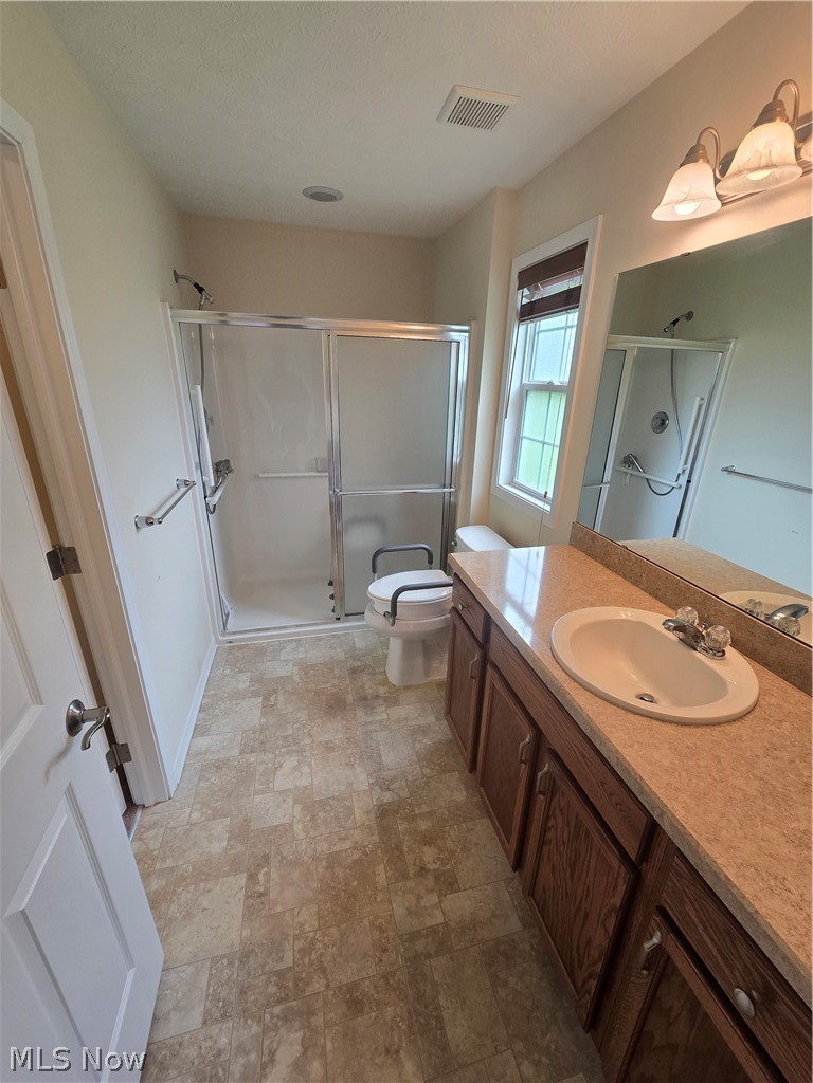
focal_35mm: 13
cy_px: 542
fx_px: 407
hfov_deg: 89.9
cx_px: 406
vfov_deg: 106.2
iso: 80
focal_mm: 2.2
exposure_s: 1/60
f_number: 2.2
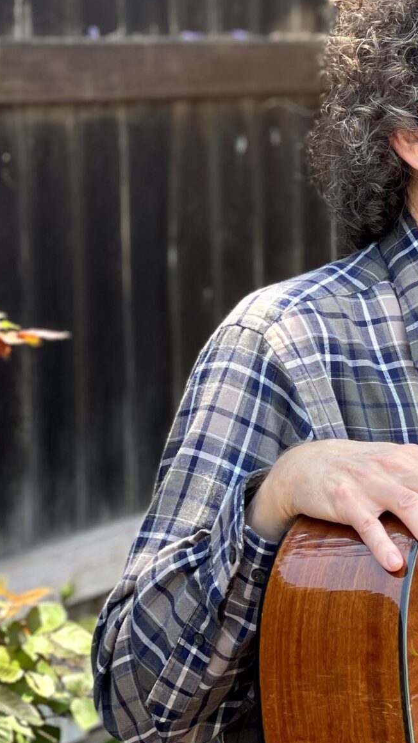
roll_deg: +0.5
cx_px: 443
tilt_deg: -4.4
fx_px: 3034
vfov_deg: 14.0
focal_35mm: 154
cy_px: 372
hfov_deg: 7.8
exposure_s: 1/121
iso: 20
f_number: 2.2
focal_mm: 7.5
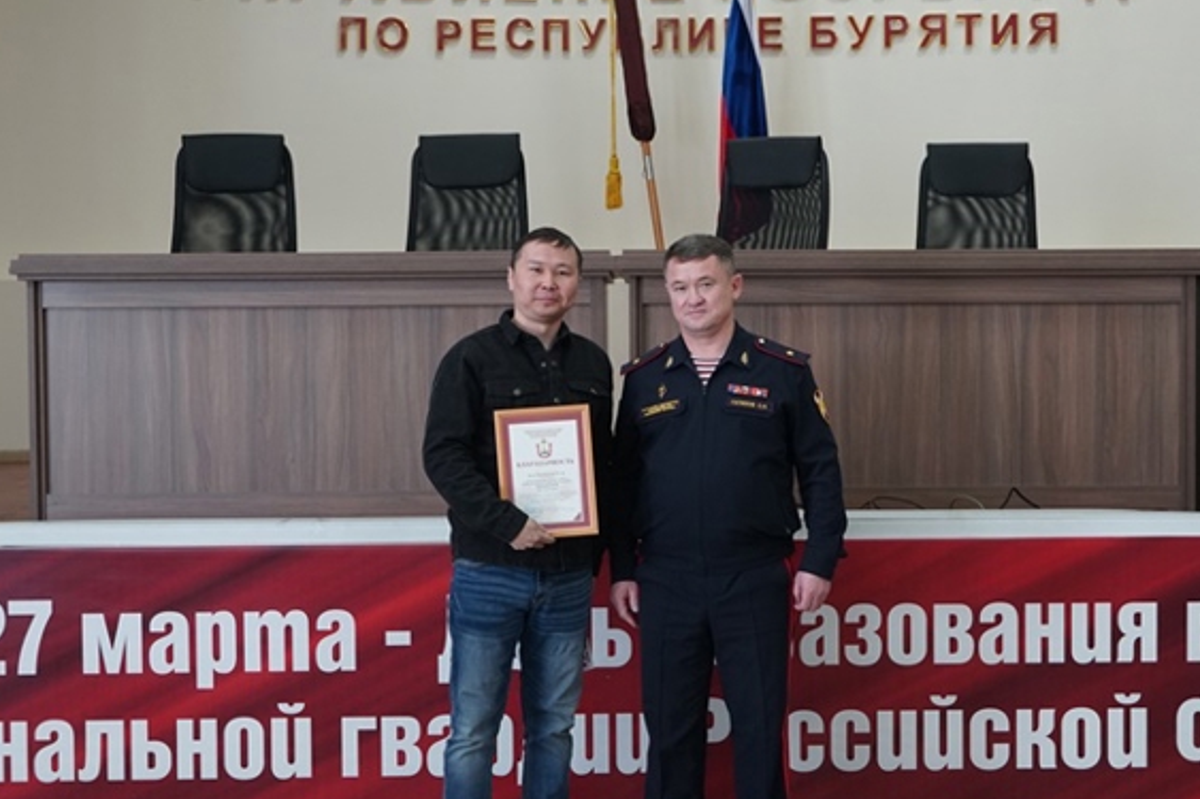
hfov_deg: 35.5
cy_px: 401
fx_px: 1866
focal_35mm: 56
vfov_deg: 24.2
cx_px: 720
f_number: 4.5
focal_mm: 28
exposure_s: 1/160
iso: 800
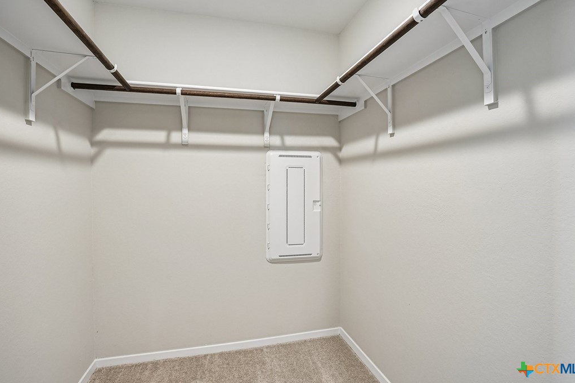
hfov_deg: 93.3
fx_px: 271
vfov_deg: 70.3
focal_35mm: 17
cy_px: 186
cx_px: 293
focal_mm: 16
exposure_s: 1/5
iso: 400
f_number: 9
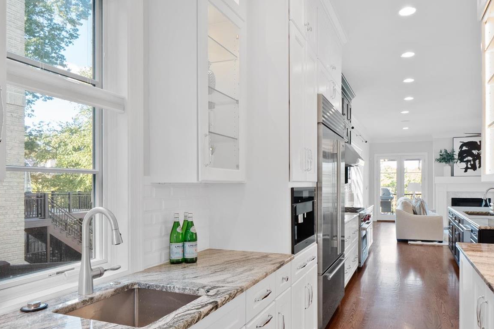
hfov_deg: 71.1
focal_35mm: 25
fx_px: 343
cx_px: 285
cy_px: 186
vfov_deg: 51.1
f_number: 8
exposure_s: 1/8
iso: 400
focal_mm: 9
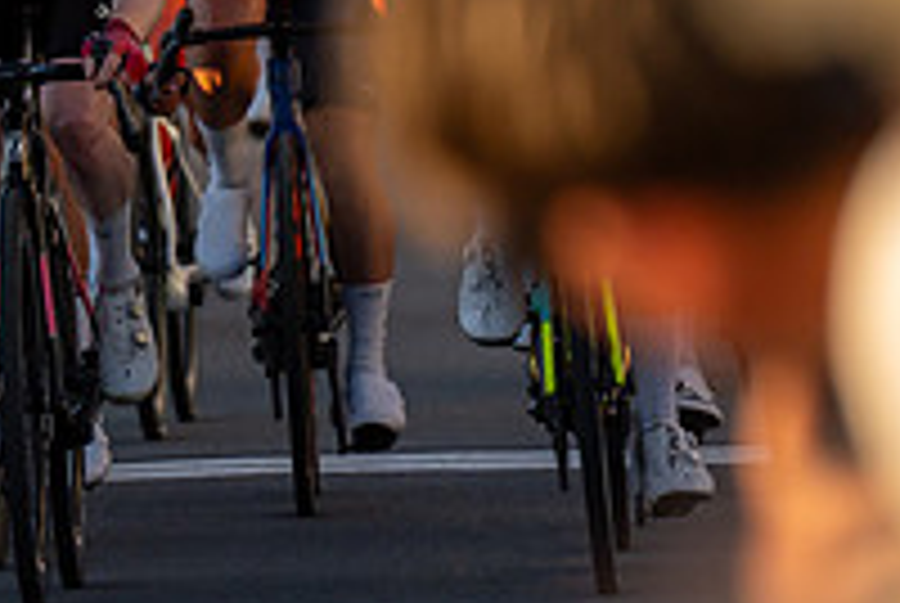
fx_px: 21707
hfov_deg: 2.4
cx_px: -1104
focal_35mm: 867
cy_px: 347
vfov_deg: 1.6
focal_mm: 173
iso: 200
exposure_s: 1/1000
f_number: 3.5
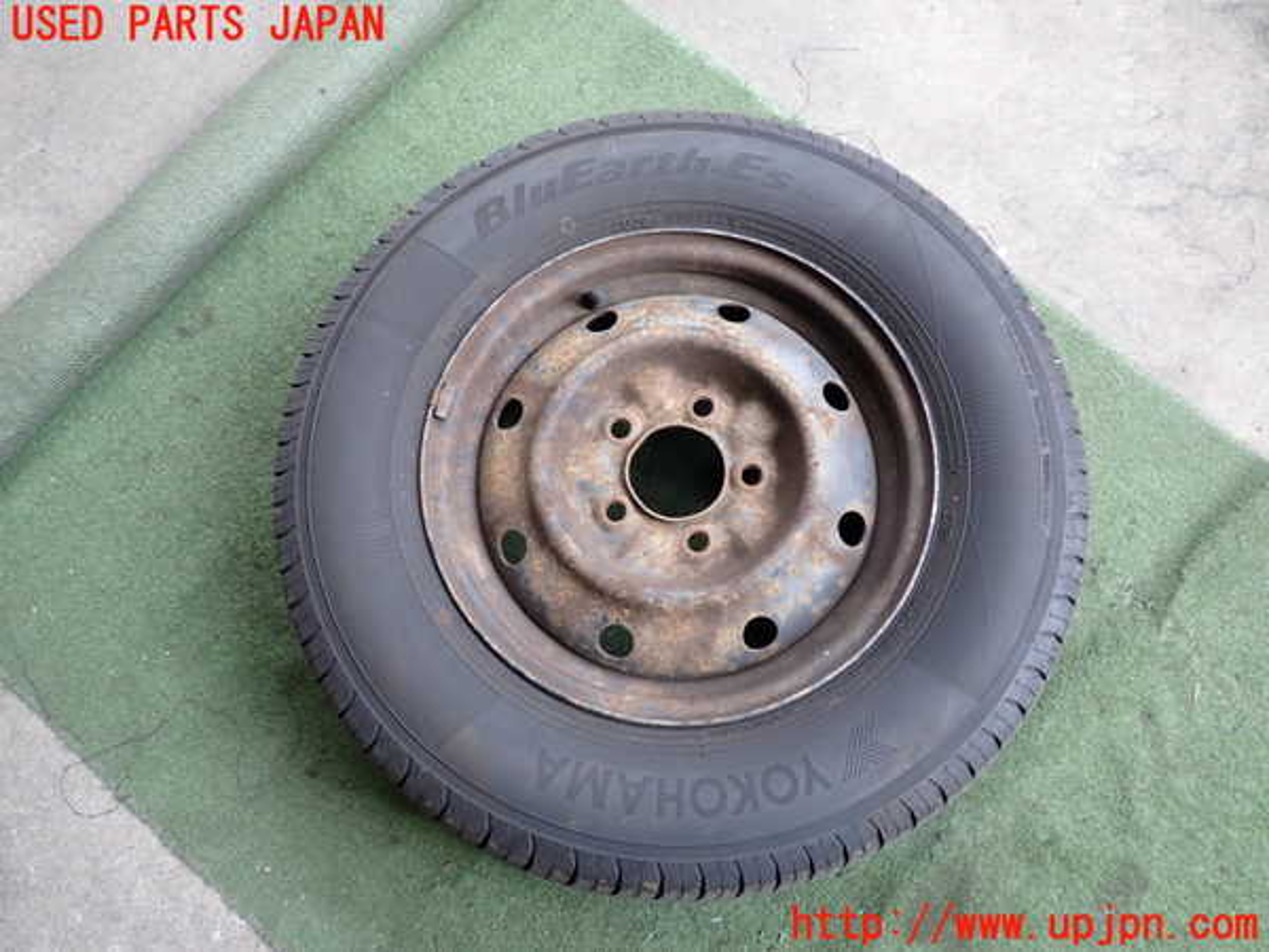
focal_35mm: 30
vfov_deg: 46.8
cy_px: 476
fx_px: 1100
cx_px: 634
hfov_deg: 60.0
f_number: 2.3
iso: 200
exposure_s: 1/100
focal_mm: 5.4
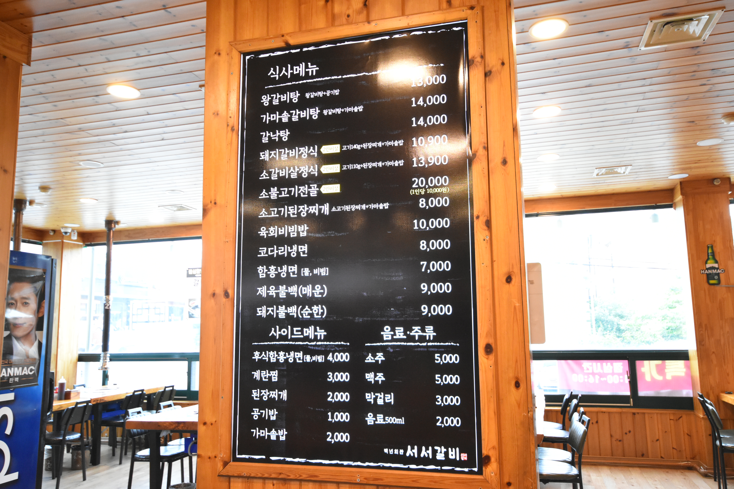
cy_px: 244
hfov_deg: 61.9
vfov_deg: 43.6
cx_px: 367
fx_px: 612
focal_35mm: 30
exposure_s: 1/50
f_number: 5.6
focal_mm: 20
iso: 3200
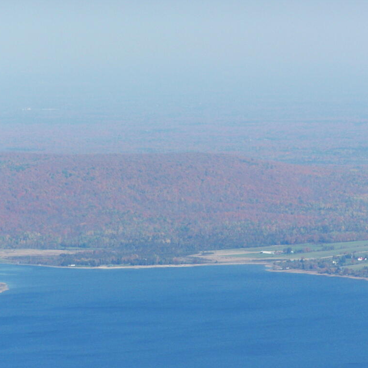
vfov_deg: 6.2
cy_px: 184
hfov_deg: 6.2
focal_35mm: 282
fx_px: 3392
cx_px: 210
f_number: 4.5
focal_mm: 39.5
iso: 80
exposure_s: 1/800
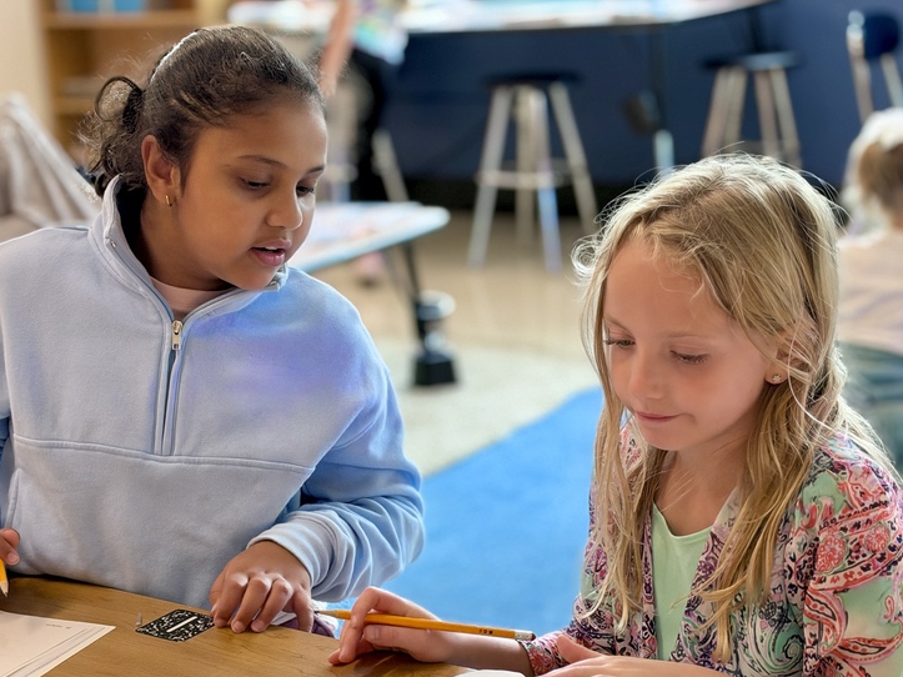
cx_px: 403
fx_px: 1774
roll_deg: +4.1
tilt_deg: -16.6
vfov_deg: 21.5
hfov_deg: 28.5
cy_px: 457
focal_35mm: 68
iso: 320
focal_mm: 6.93
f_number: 1.8
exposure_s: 1/60
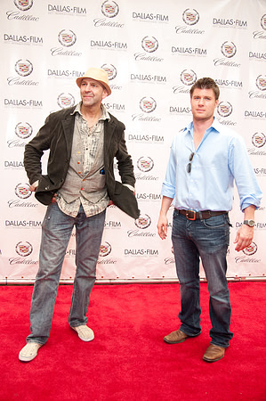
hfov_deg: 39.9
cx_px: 133
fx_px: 367
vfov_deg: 57.3
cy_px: 200
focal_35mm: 33
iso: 400
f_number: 4
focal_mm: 22
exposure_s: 1/60
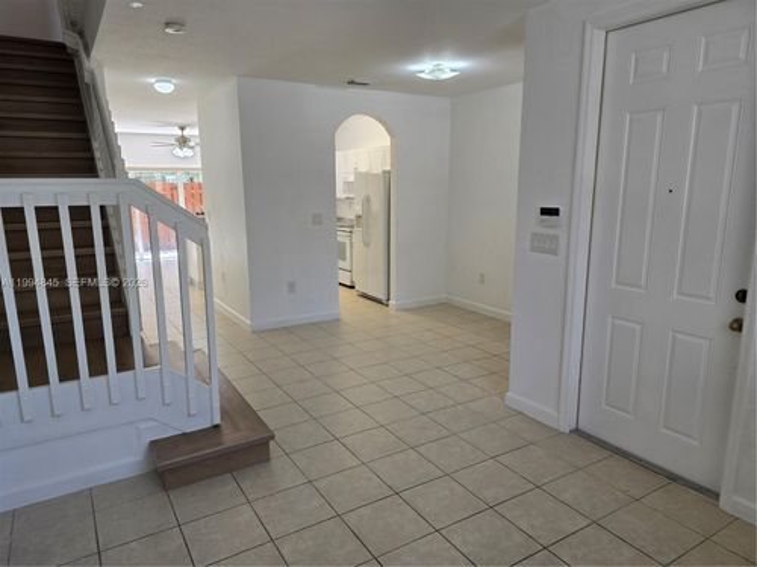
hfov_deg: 73.9
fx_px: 503
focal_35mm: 23
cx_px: 378
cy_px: 284
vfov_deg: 58.9
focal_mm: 6.3
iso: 64
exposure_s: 1/120
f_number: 1.7
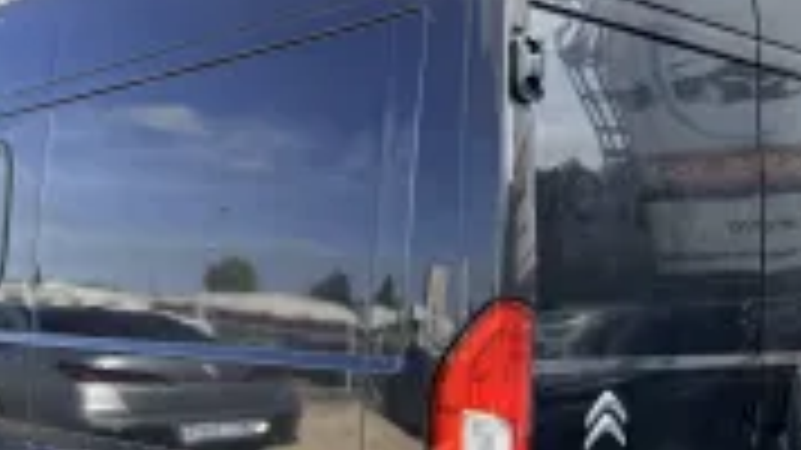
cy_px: 342
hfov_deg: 39.0
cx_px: 328
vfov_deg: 22.4
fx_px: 1125
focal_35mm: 53
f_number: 1.78
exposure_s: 1/1689
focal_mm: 6.76
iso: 100
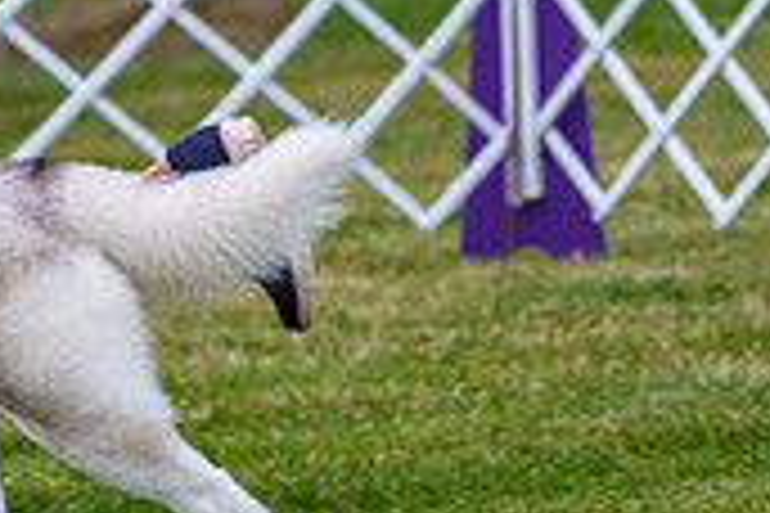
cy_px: -88
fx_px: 14543
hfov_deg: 3.0
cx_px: -297
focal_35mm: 680
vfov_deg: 2.0
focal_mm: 200
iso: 160
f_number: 4
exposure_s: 1/500
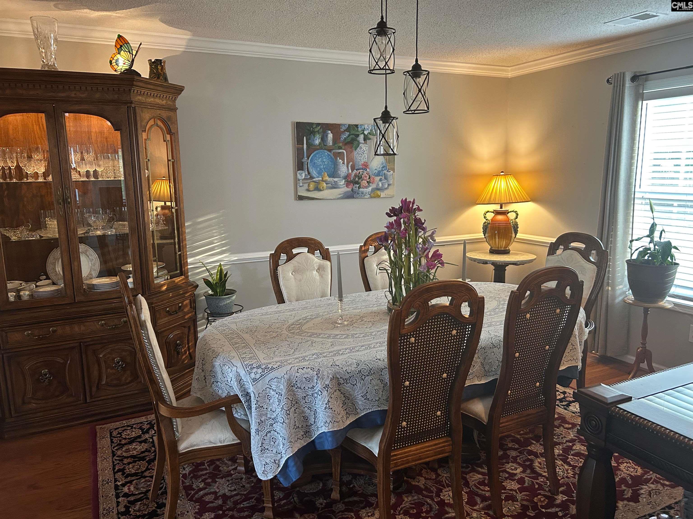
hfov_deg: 67.3
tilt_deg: -9.6
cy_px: 260
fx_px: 521
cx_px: 346
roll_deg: +1.2
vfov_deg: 53.1
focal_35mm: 26
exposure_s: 1/60
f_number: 1.5
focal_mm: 5.7
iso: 250
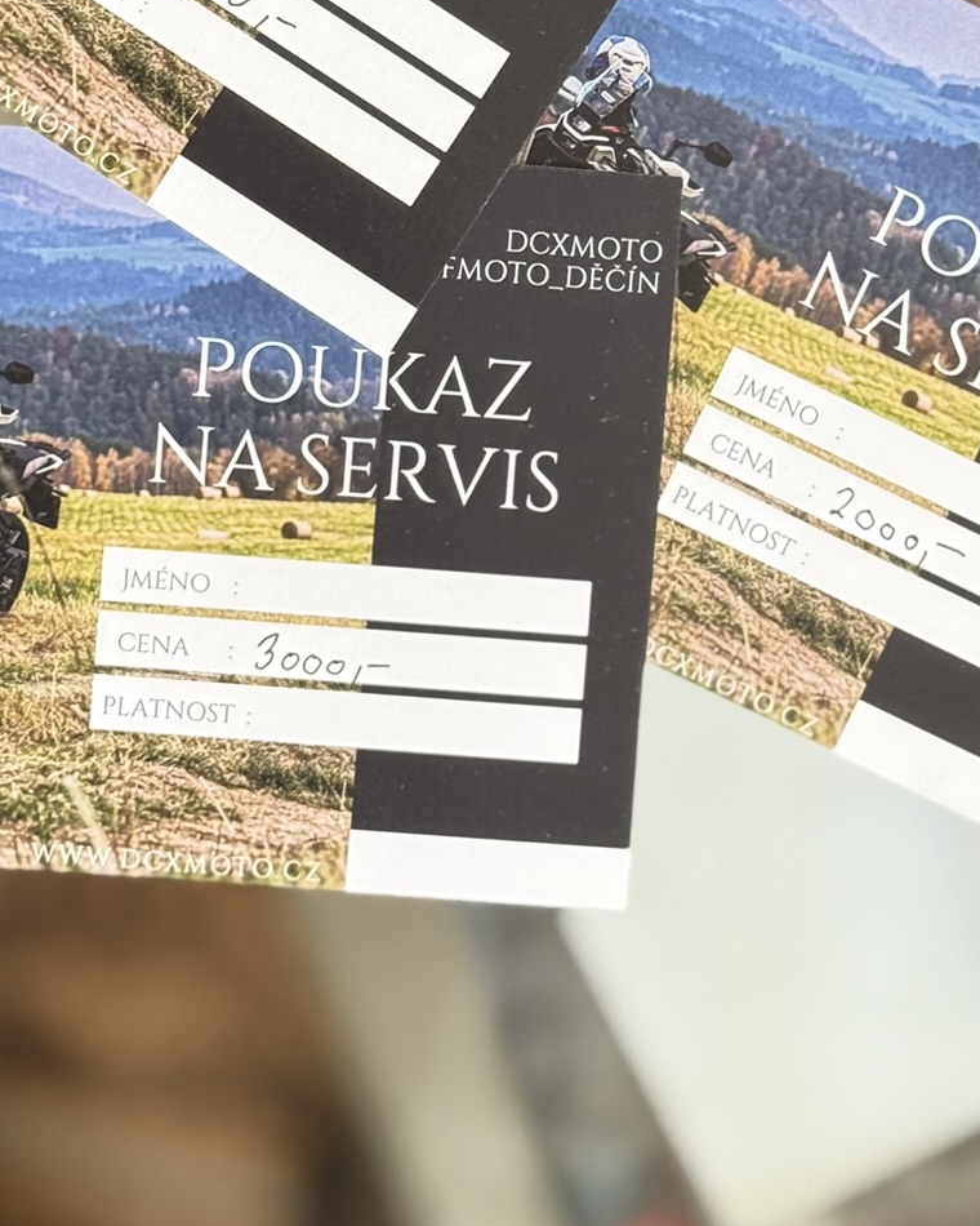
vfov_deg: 18.7
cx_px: 454
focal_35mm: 101
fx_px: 3662
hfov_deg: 15.2
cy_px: 177
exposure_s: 1/42
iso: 200
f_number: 1.78
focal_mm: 6.76
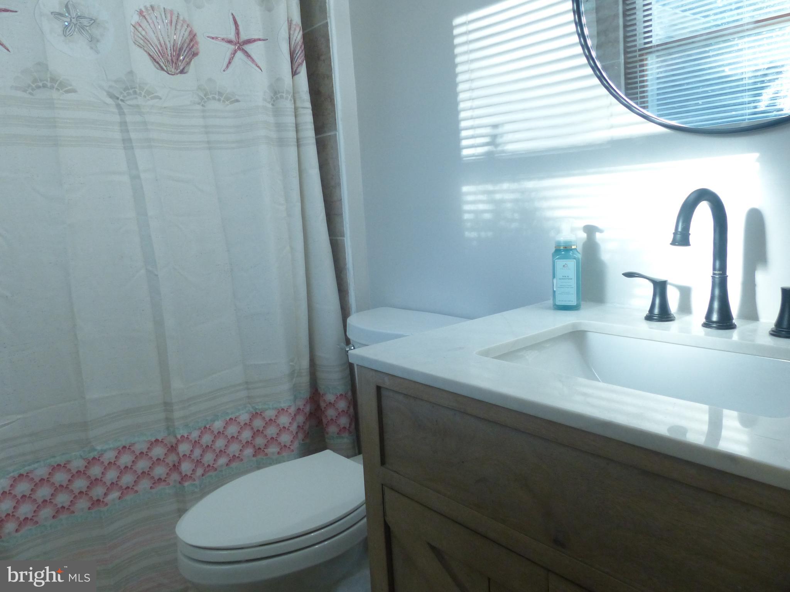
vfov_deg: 54.9
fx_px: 571
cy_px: 296
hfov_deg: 69.4
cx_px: 395
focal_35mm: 25
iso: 400
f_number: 3.2
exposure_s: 1/80
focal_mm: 4.5
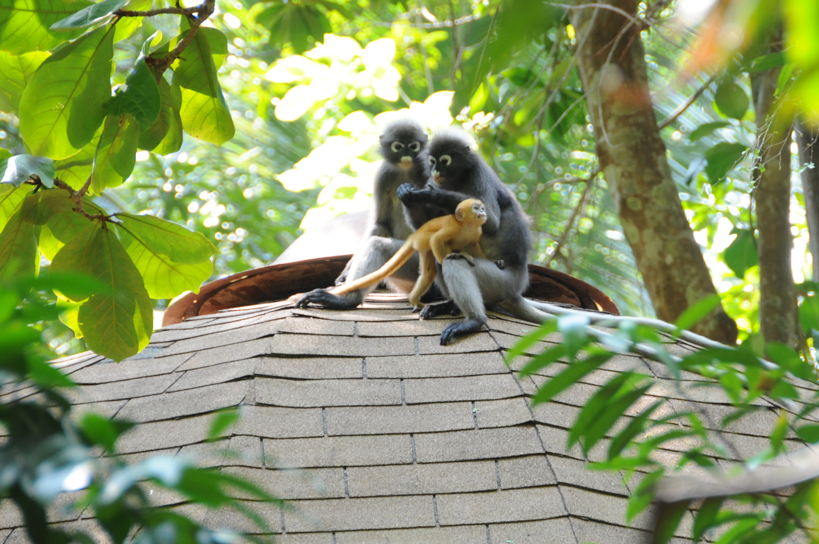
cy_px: 273
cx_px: 511
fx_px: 9953
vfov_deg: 3.1
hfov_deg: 4.7
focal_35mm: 438
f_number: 5.6
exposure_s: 1/40
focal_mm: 200
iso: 200
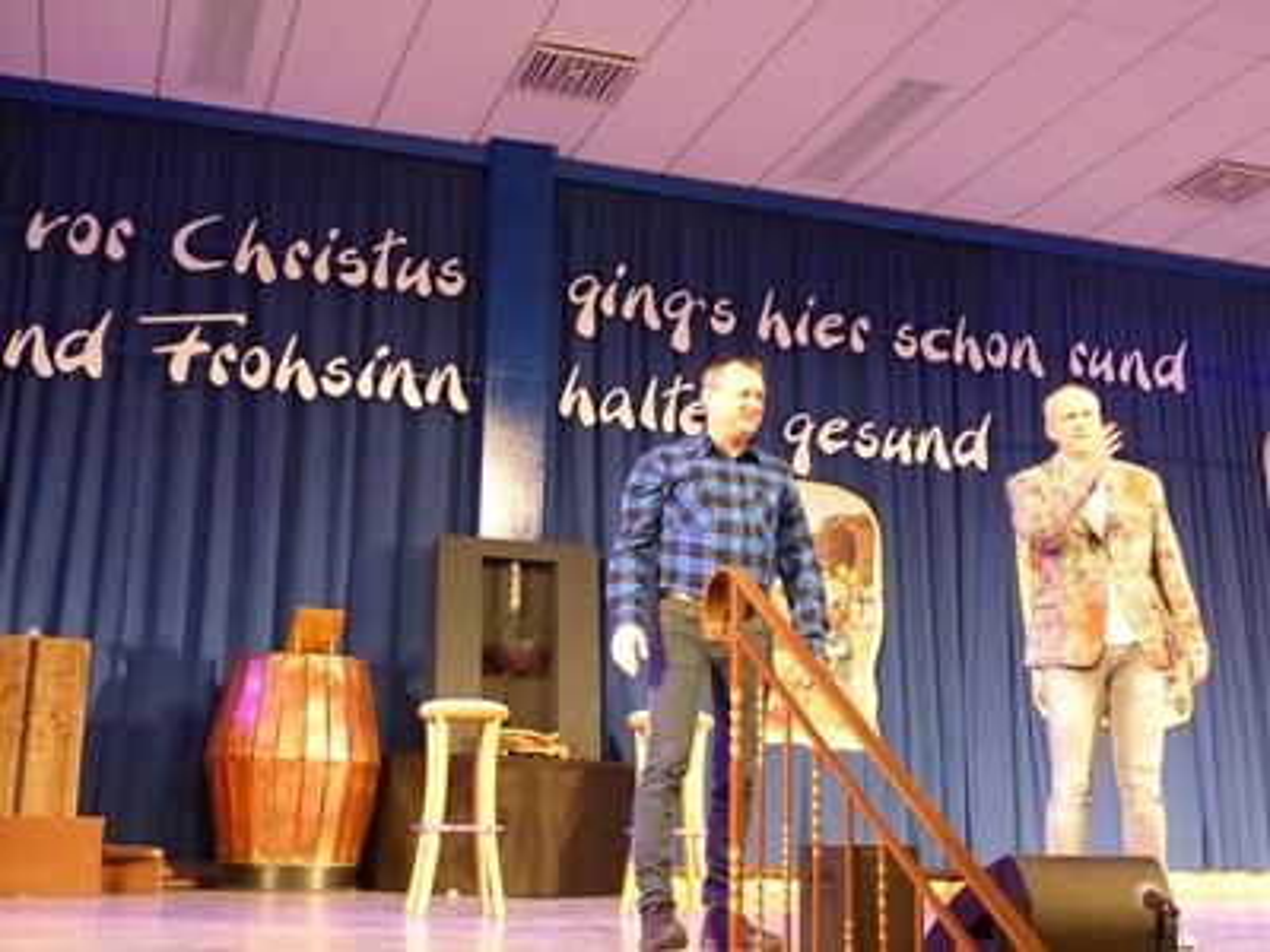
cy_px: 476
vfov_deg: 32.9
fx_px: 1614
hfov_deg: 42.9
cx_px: 635
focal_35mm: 44
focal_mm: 7.8
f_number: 2.8
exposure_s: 1/40
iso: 800
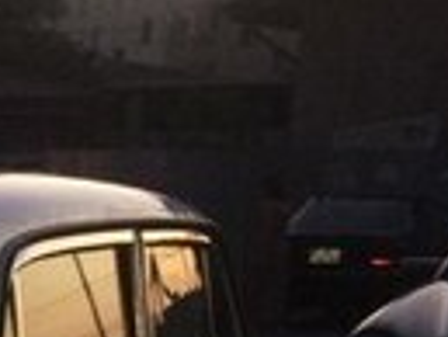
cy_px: 856
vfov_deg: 8.9
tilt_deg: -16.8
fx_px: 1917
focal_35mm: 148
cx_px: -465
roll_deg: +1.0
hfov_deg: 11.8
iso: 64
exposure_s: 1/20
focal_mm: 4.15
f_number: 2.2
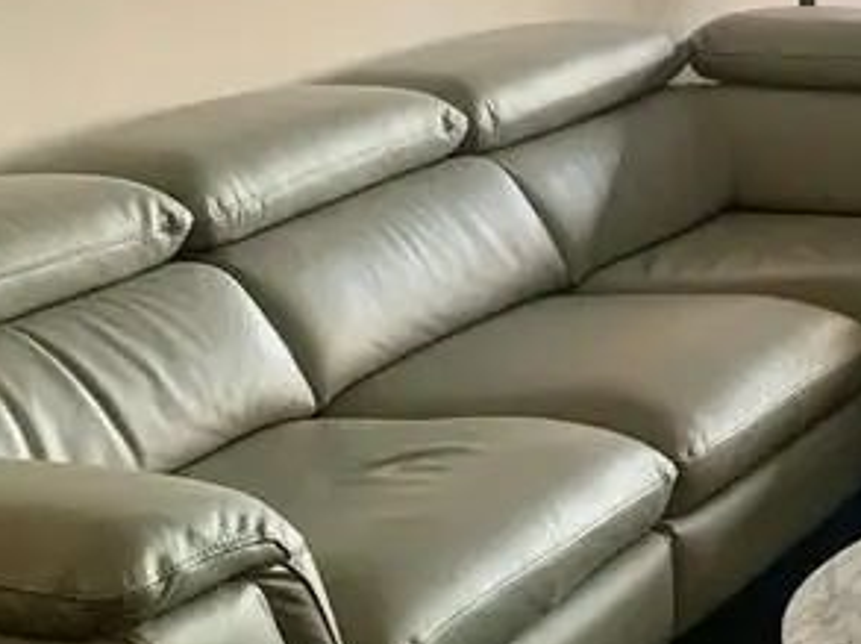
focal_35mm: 91
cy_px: 100
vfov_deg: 16.1
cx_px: 1299
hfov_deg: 18.9
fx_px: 2261
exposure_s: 1/60
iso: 100
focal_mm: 4.25
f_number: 1.8
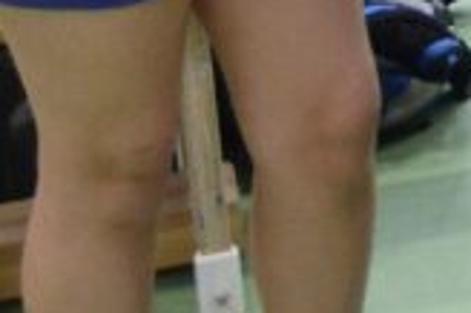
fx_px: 2692
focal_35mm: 206
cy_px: -563
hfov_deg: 8.7
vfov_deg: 6.2
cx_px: 1284
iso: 1600
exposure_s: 1/250
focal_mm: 22
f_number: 3.8
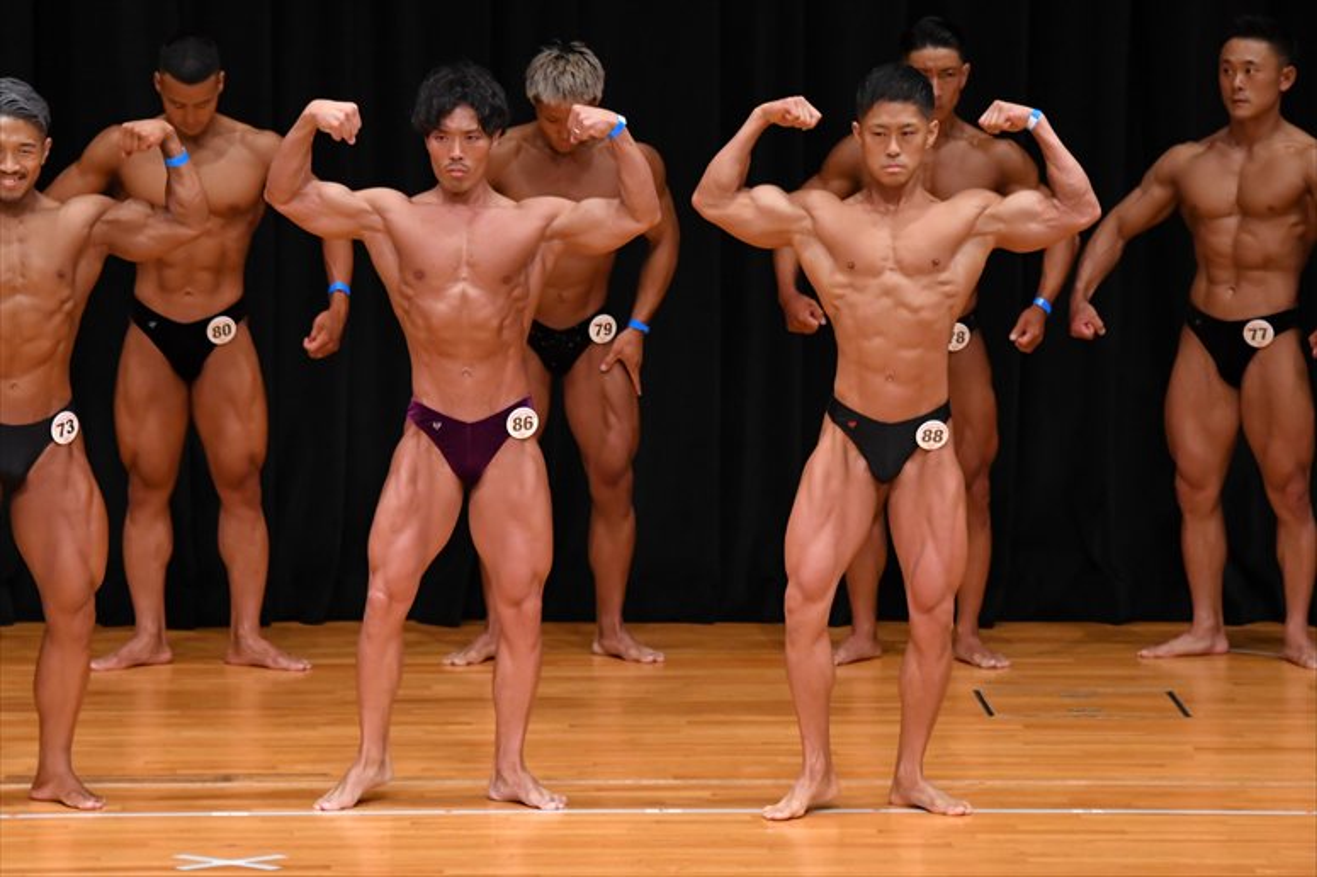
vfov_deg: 4.8
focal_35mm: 285
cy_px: 438
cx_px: 658
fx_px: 10421
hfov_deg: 7.2
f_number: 5.6
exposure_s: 1/400
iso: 3200
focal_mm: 190
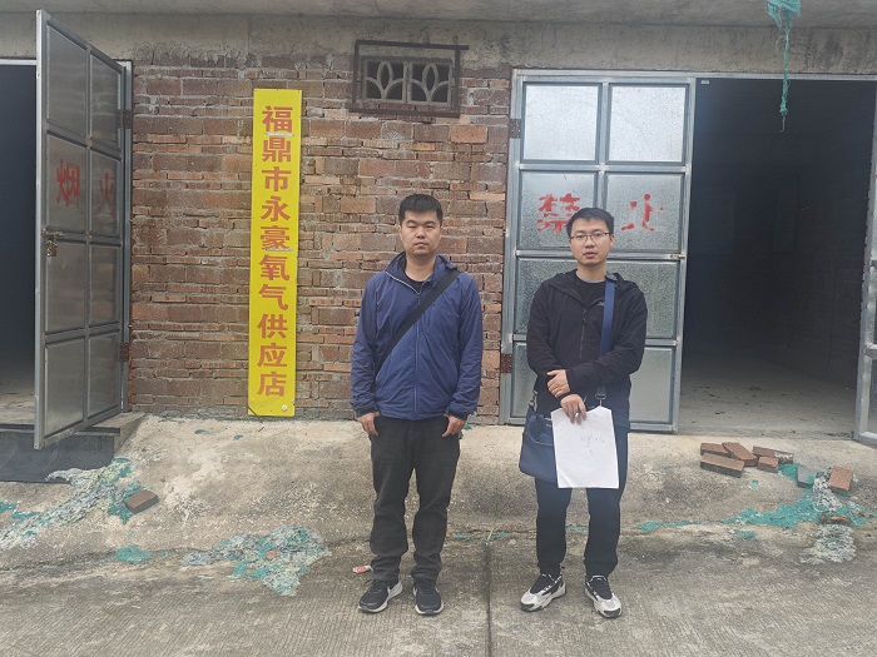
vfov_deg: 48.2
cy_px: 328
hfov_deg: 61.7
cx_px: 438
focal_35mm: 29
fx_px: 735
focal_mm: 5.84
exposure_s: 1/355
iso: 50
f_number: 1.6
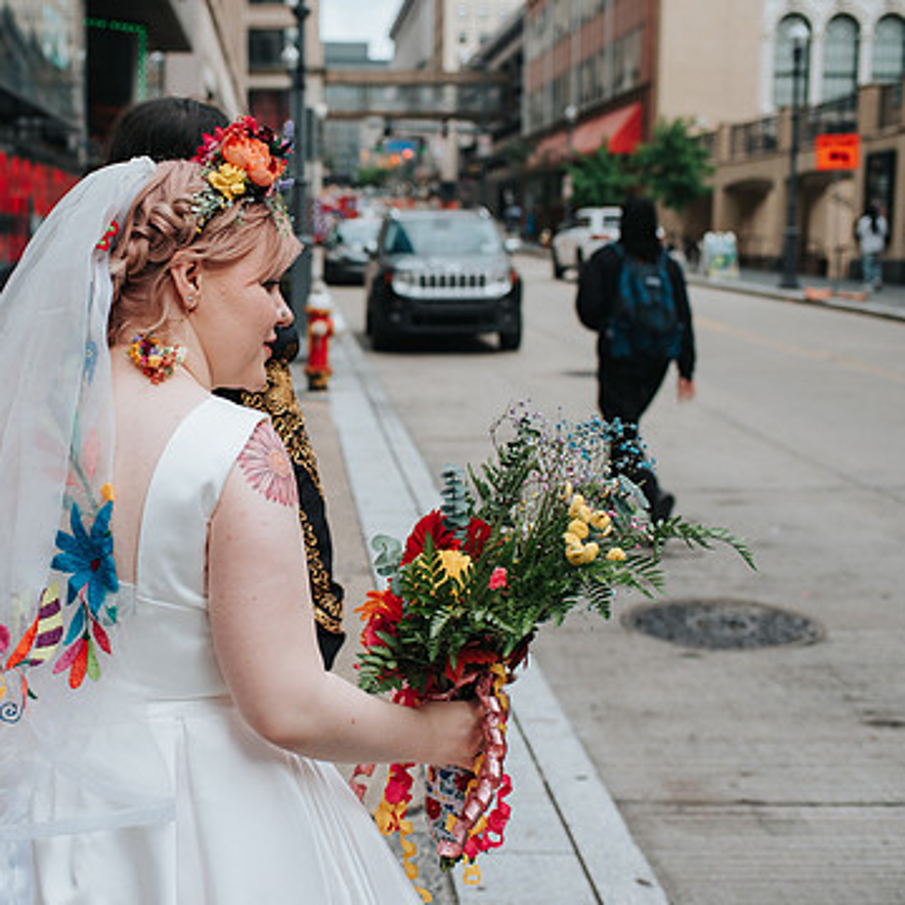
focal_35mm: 48
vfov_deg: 35.3
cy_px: 426
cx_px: 224
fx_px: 1420
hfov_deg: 34.6
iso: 220
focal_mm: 35
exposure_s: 1/1250
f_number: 3.5
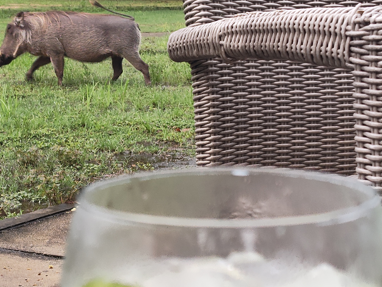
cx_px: 128
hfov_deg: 19.8
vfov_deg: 14.9
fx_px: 1093
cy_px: 156
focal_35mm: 99
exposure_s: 1/100
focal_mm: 5.56
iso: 764
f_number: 1.88
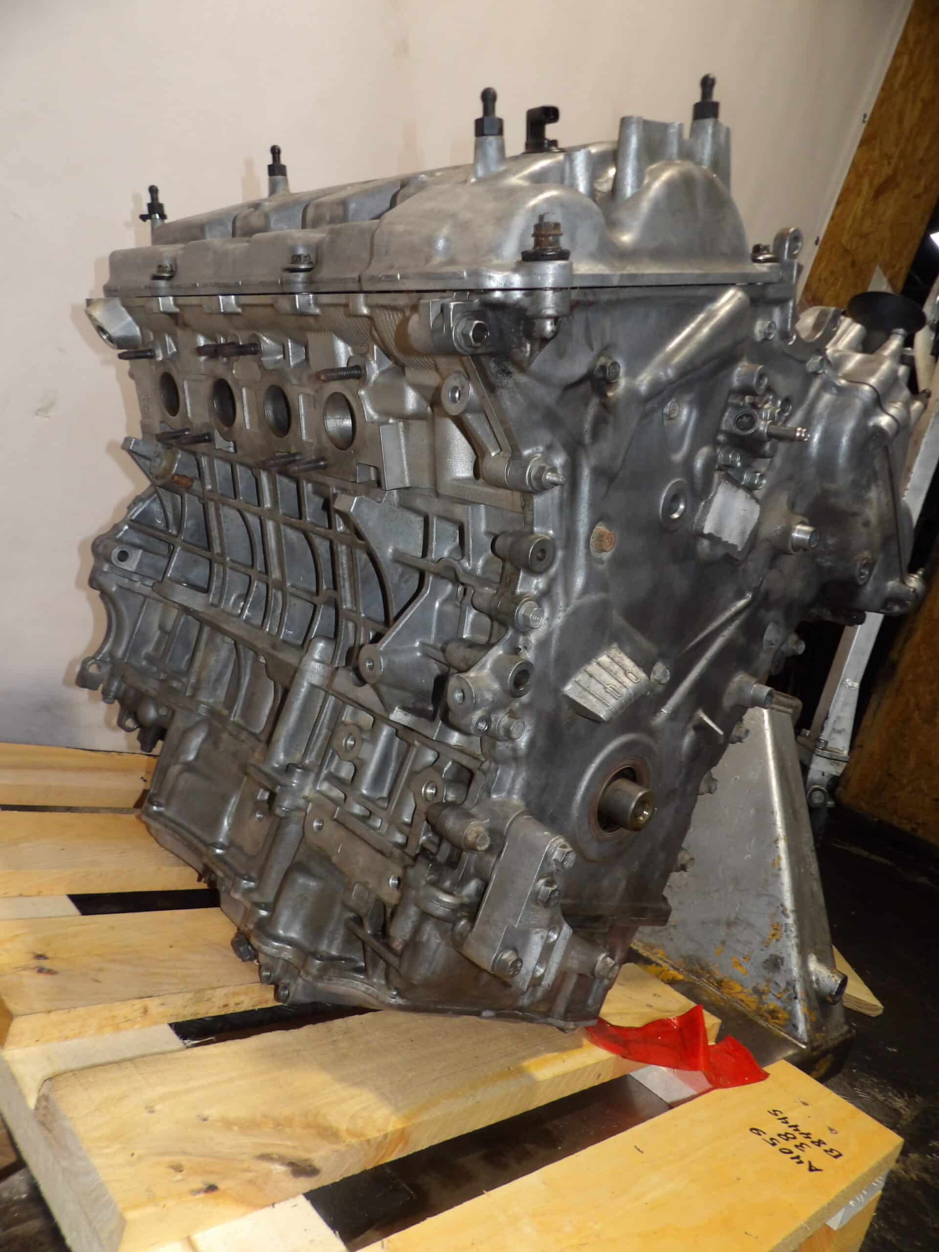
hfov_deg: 56.8
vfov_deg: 71.6
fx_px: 868
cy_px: 626
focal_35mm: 24
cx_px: 470
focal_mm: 4.3
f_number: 3.2
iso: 200
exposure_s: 1/60
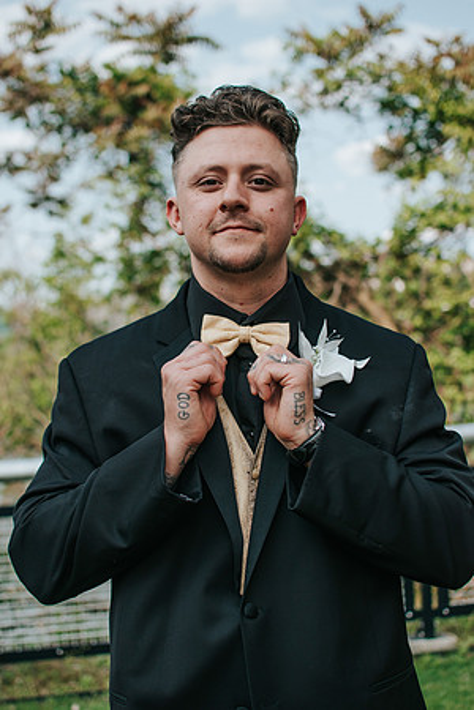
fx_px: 1037
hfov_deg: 25.8
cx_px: 237
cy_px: 355
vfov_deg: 37.9
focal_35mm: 52
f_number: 2.8
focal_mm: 35
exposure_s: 1/1250
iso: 100
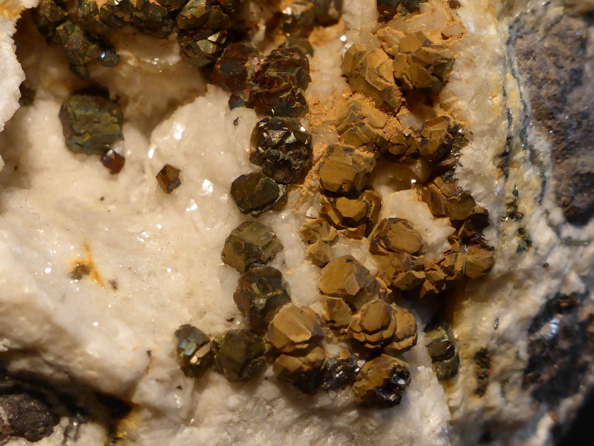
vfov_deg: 14.9
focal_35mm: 99
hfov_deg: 19.8
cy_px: 180
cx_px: 271
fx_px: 1699
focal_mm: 11.7
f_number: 4.9
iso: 320
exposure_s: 1/60
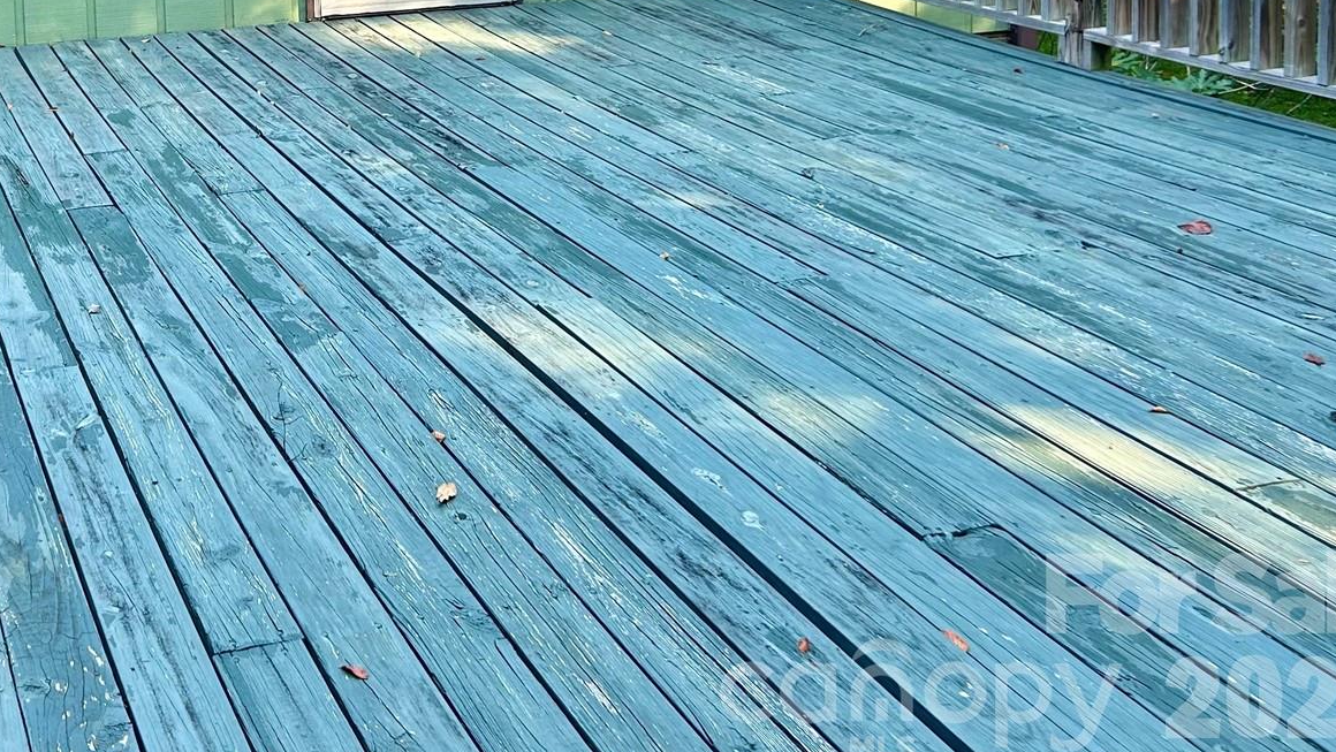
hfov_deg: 39.4
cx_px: 234
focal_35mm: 50
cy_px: -105
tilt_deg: -6.3
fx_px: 1772
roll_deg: +2.0
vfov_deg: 22.4
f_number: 1.5
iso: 40
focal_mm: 5.7
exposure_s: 1/121
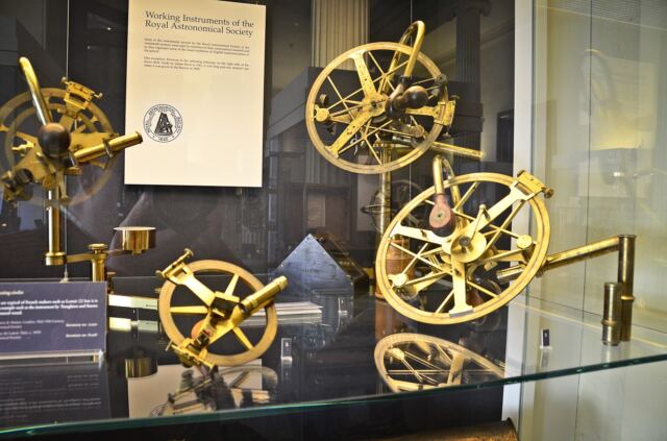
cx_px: 334
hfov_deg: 67.5
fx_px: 499
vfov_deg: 47.7
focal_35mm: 27
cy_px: 220
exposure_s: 1/20
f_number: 6.3
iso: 800
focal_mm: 18
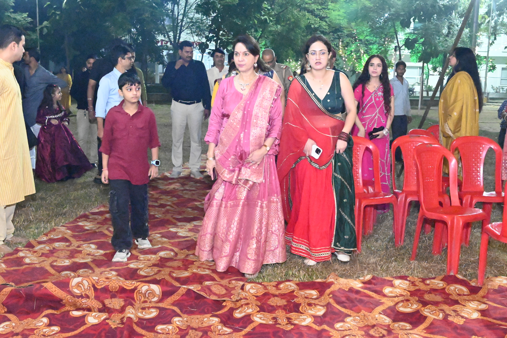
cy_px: 169
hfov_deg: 48.7
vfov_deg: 33.6
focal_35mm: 40
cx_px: 254
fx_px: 560
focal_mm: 26.5
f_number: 7.1
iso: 32000
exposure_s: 1/125
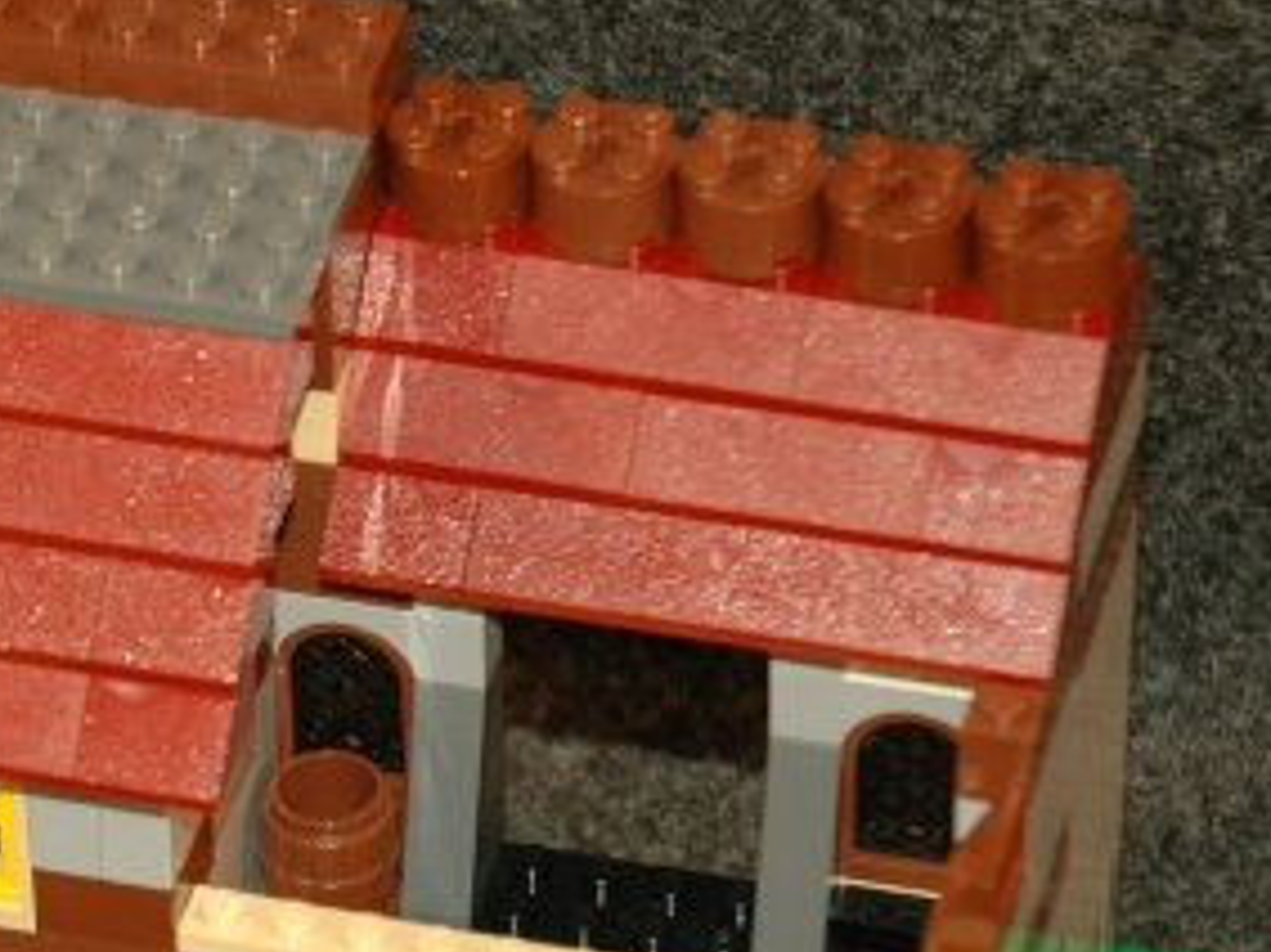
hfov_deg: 8.6
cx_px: 13
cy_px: 1040
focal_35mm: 228
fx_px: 8368
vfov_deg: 6.5
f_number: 4.5
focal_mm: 56
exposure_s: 1/60
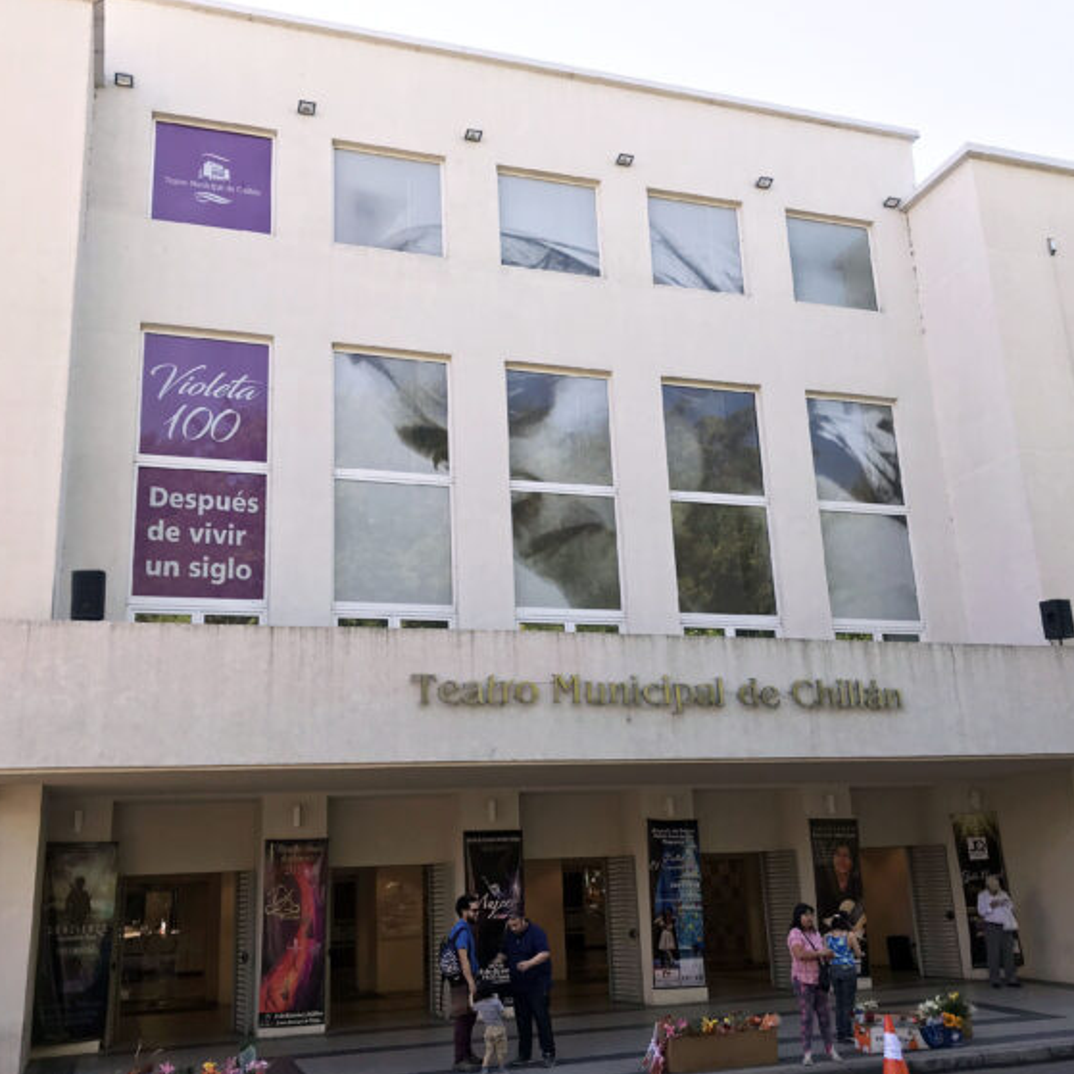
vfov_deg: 48.5
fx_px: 1193
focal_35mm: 34
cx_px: 544
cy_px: 534
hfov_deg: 48.4
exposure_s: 1/346
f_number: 1.8
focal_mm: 3.99
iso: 20
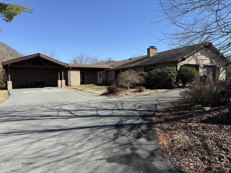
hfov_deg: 71.6
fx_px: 160
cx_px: 116
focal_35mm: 24
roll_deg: +1.0
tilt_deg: -1.4
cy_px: 86
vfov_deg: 56.8
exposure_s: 1/2445
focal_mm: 6.76
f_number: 1.78
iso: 80
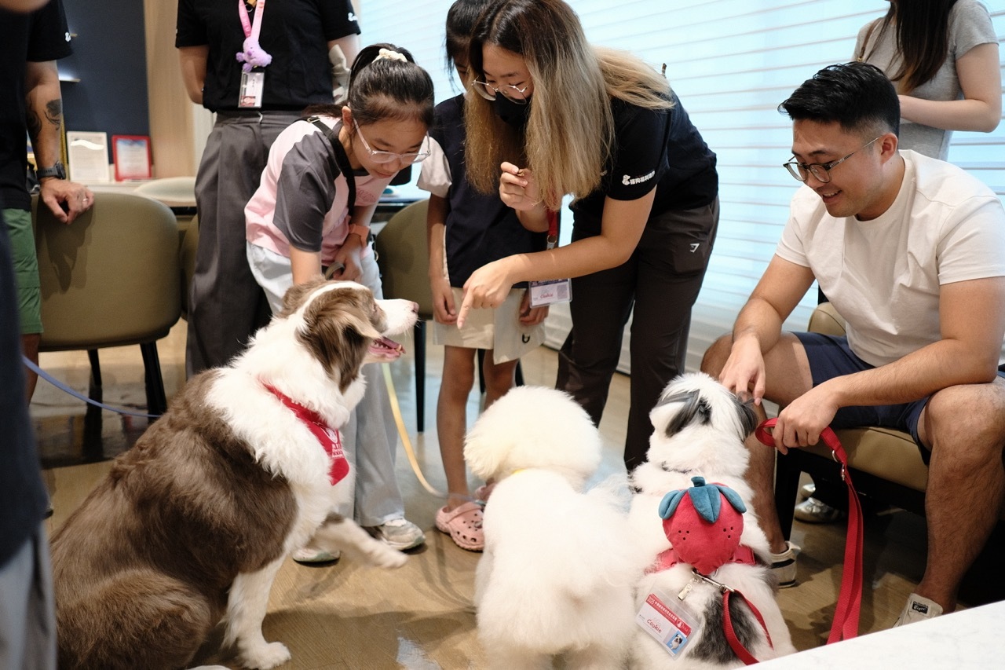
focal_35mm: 35
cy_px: 335
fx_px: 977
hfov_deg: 54.4
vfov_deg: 37.8
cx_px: 502
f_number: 2
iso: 800
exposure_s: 1/125
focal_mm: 23
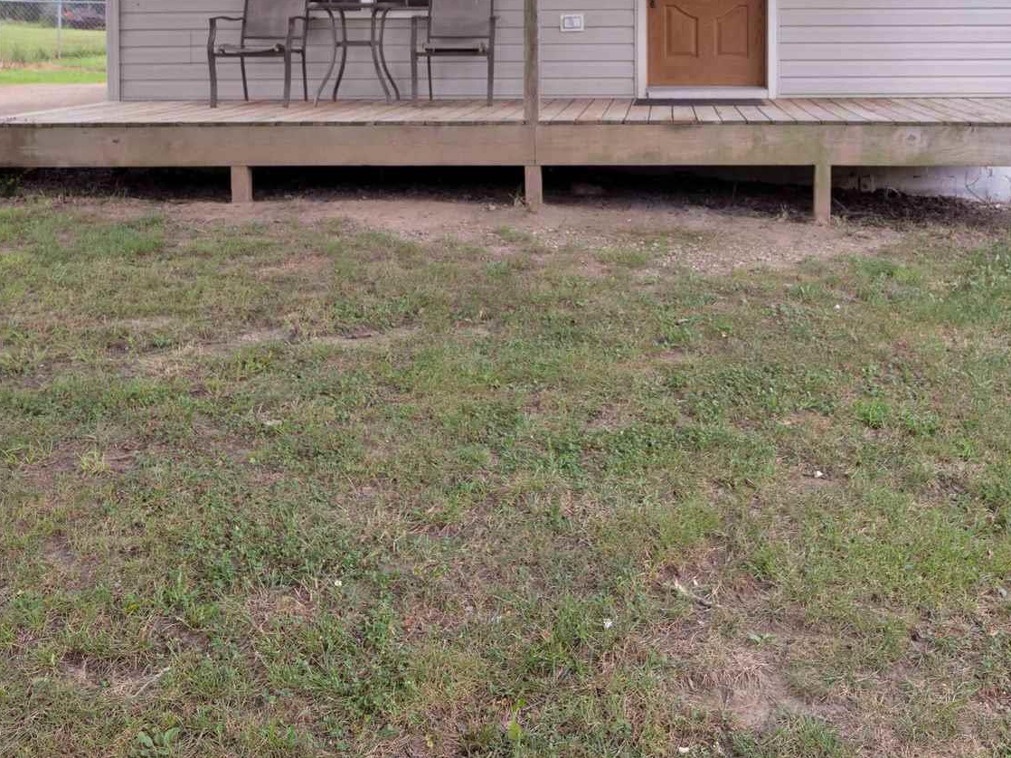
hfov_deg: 49.3
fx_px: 1080
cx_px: 675
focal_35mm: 37
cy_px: 30
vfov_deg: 35.6
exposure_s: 1/250
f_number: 4
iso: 100
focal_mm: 14
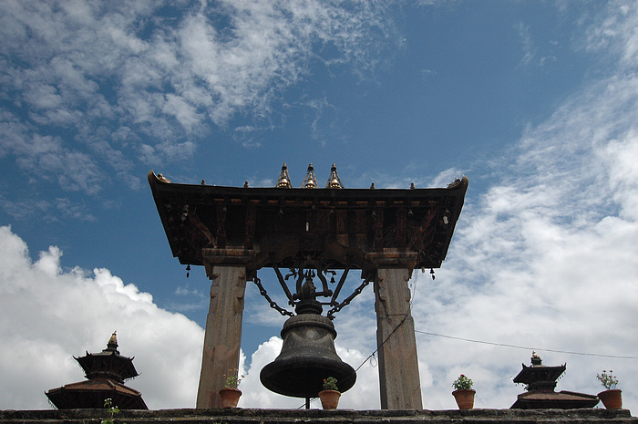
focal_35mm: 36
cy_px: 212
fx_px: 637
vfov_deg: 36.8
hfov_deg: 53.2
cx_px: 319
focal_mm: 24
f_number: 4
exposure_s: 1/2000
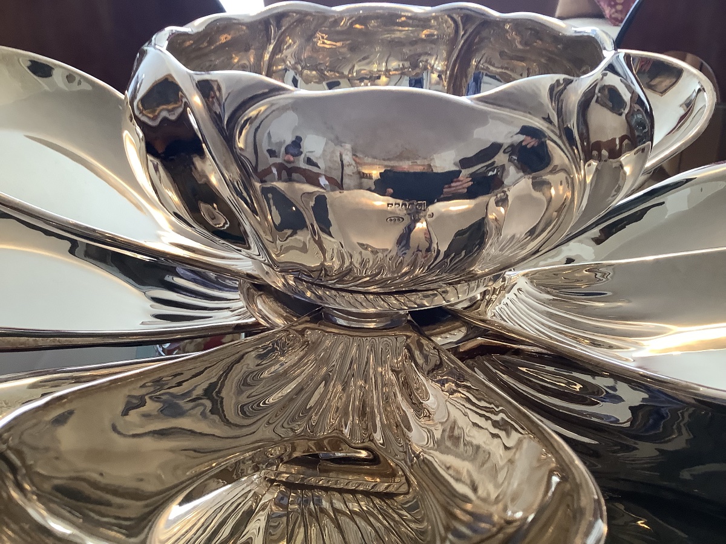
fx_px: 650
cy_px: 272
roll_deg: +0.9
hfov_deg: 58.4
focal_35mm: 31
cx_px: 363
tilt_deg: -27.4
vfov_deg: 45.4
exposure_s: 1/50
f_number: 2.4
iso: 125
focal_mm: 3.3
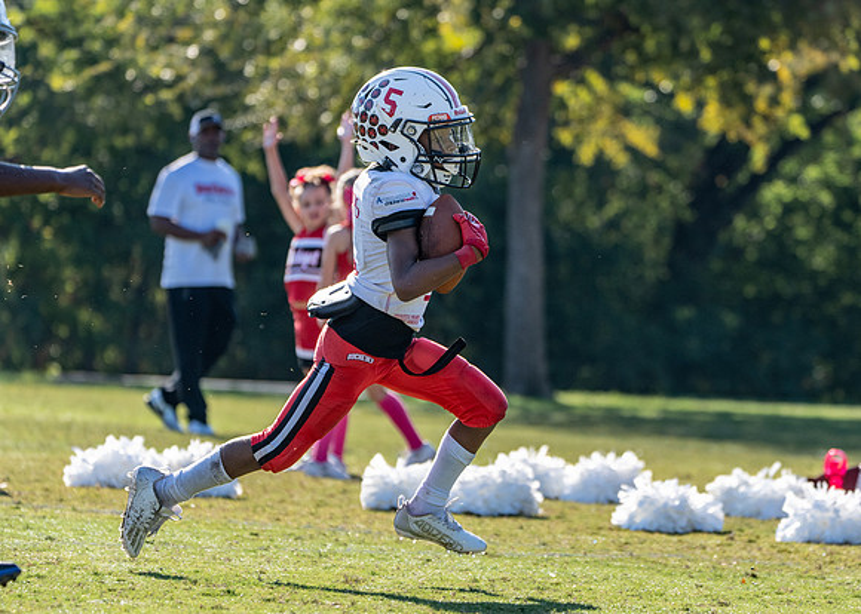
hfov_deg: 7.0
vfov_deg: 5.0
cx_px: 518
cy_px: 356
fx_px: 7082
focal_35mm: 290
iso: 500
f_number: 5.6
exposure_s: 1/1600
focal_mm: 218
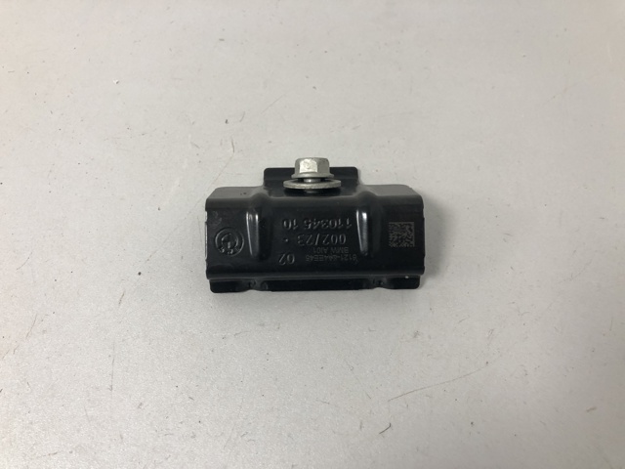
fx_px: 506
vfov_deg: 49.7
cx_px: 312
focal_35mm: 28
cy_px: 234
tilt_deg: -58.4
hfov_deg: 63.4
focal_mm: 4
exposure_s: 1/25
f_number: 1.8
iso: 40
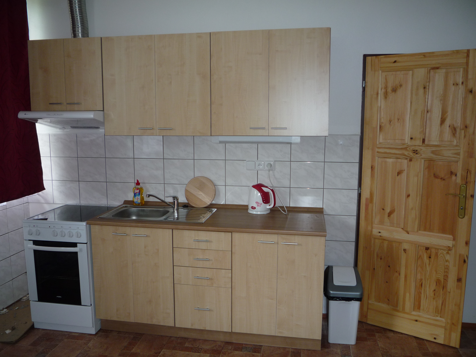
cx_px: 238
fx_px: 413
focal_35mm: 30
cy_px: 178
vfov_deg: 46.8
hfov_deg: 60.0
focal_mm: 5.2
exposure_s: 1/30
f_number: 3.3
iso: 100
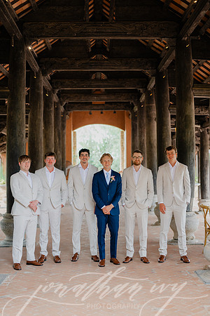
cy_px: 158
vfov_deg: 39.6
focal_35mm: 50
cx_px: 105
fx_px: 437
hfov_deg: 27.0
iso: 160
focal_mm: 50
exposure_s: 1/400
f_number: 1.8
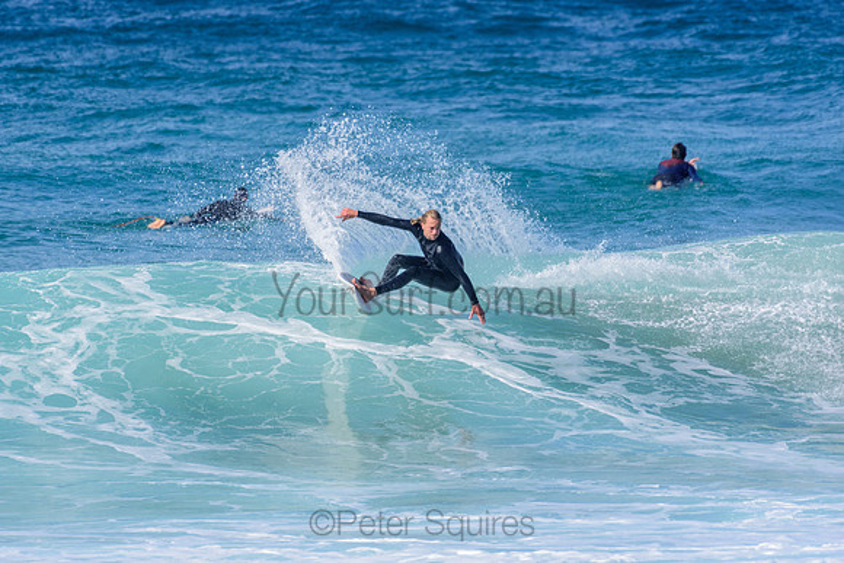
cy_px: 282
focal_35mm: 750
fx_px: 17587
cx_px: 422
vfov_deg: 1.8
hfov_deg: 2.7
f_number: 5.6
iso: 280
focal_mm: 500
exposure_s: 1/2000
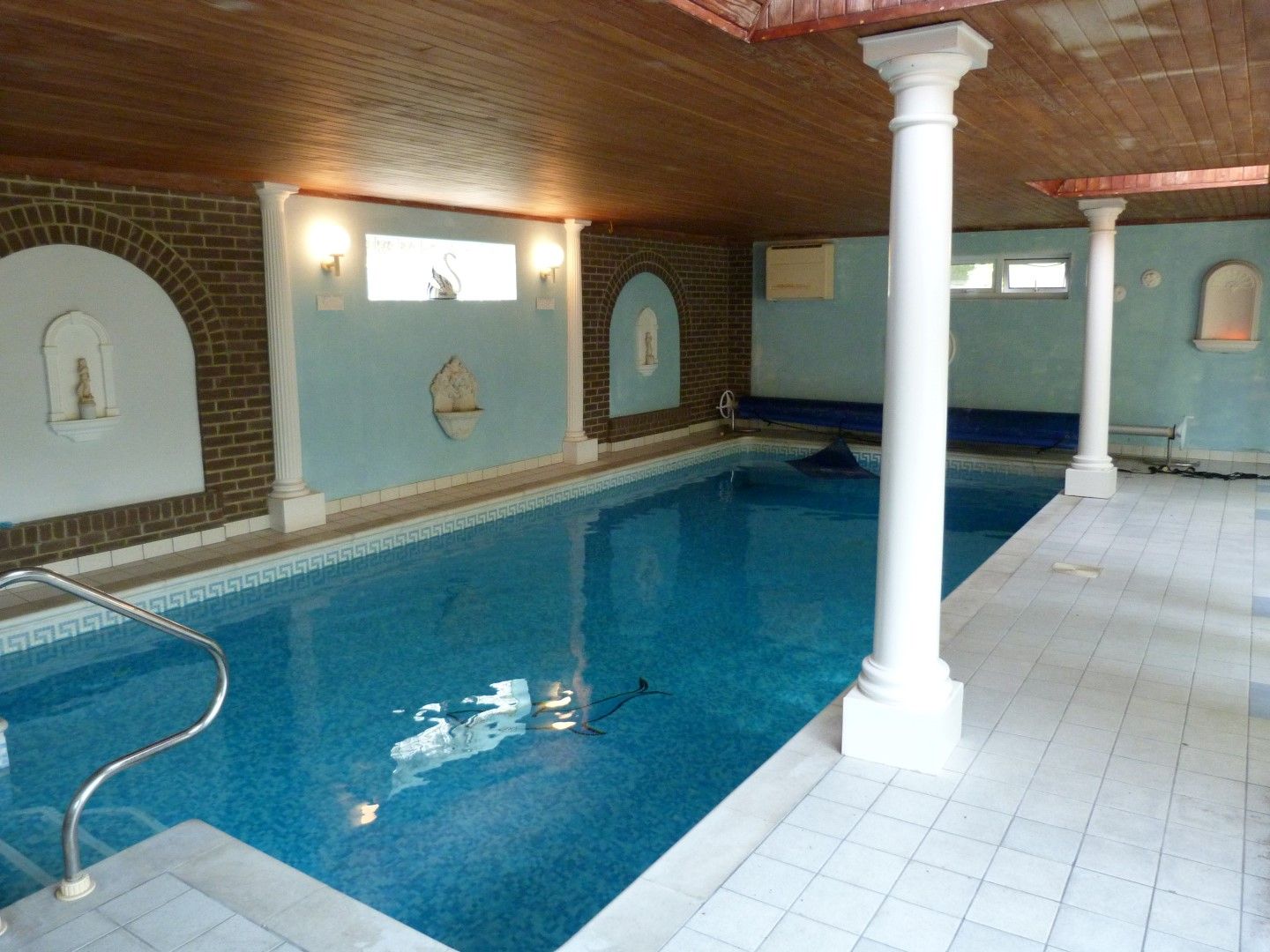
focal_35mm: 25
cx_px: 635
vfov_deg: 54.9
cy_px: 476
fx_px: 917
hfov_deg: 69.4
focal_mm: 4.5
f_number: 2.8
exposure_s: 1/60
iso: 400
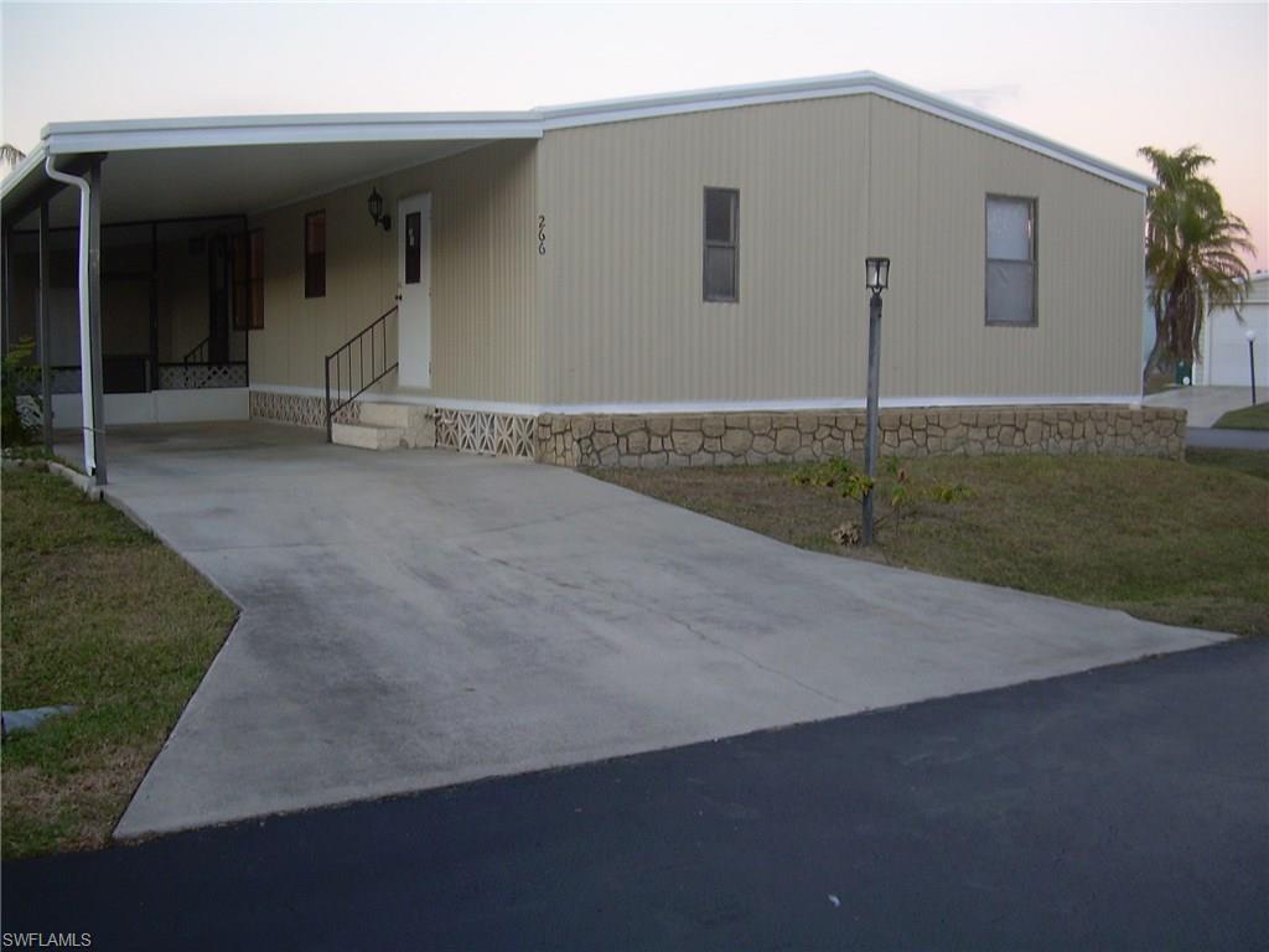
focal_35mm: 38
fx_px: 1393
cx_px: 634
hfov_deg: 49.0
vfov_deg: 37.7
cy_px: 476
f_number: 2.8
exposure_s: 1/30
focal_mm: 6.3
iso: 50
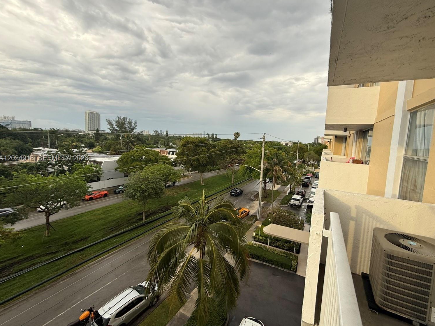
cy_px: 159
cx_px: 231
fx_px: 189
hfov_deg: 98.0
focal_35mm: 15
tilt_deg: -8.8
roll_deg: -3.1
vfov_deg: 81.7
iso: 50
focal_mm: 2.22
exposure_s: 1/127
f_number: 2.2
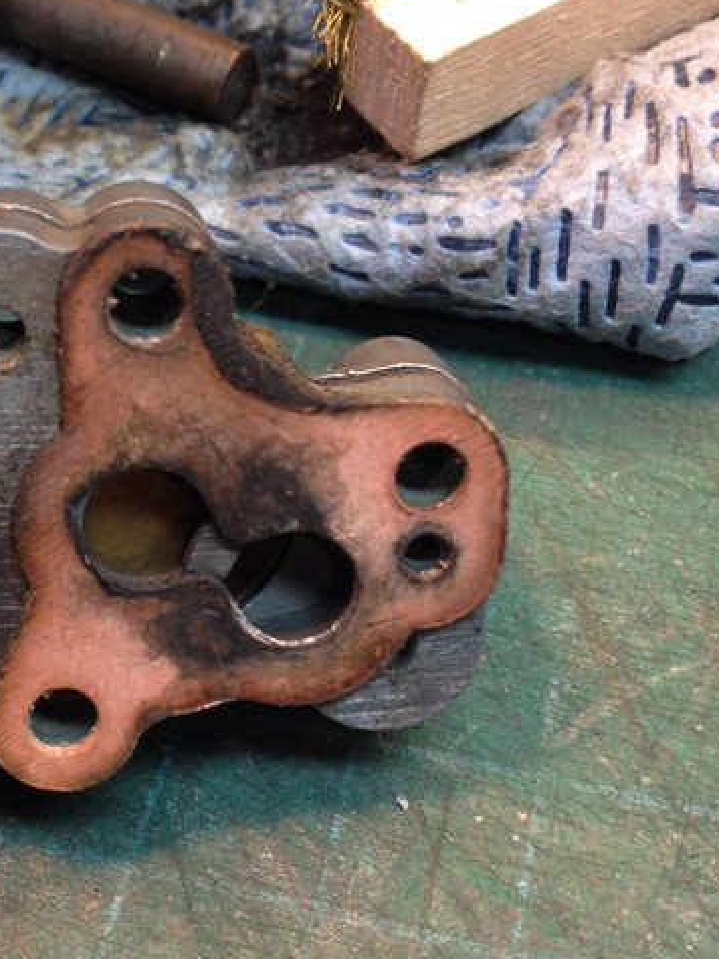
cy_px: 458
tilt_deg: -50.8
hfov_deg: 24.7
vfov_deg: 32.7
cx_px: 254
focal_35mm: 59
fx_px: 1635
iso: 80
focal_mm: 4.28
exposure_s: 1/20
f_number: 2.4
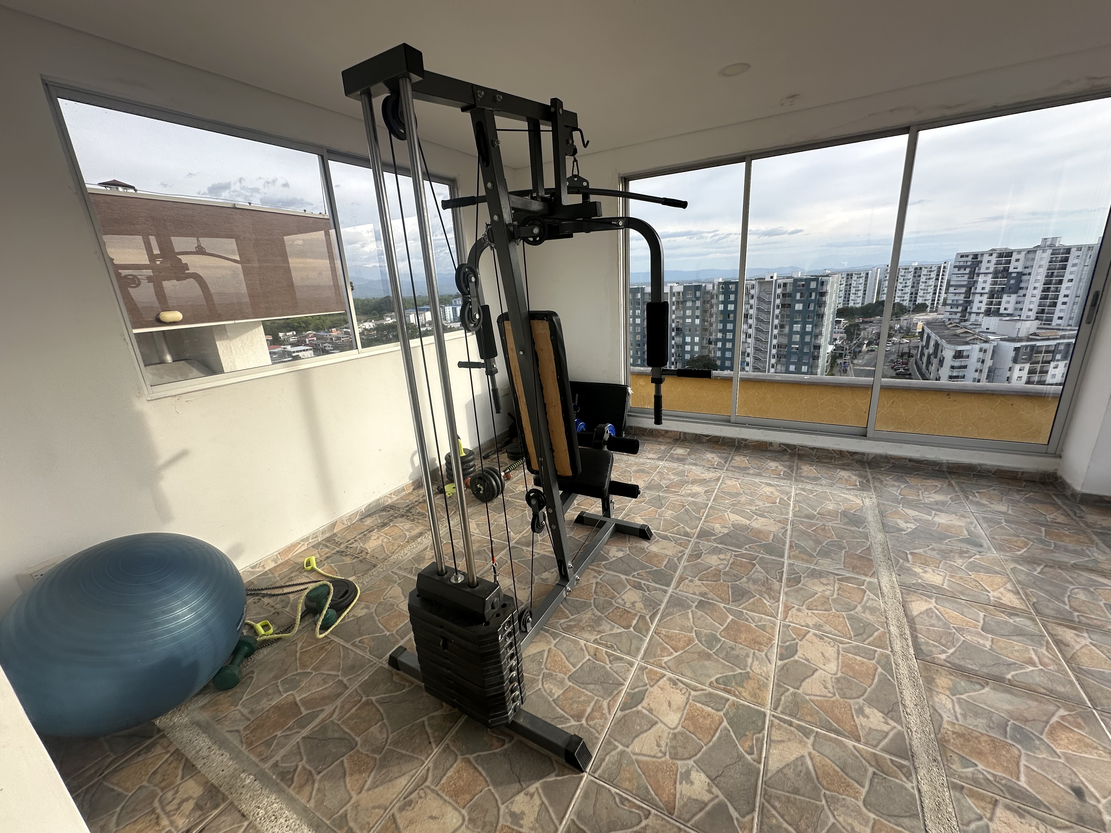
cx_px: 556
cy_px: 416
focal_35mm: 14
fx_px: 449
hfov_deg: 102.1
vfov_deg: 85.7
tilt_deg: -16.2
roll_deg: +4.7
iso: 40
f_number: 2.2
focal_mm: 2.22
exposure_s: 1/477
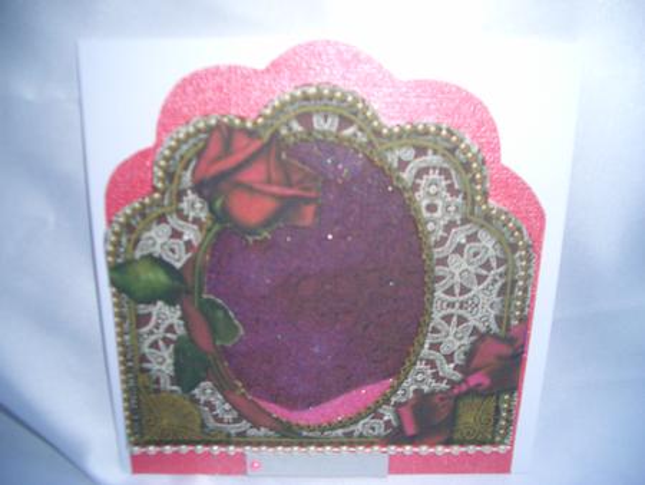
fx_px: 653
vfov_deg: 40.7
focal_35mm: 35
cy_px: 242
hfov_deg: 52.6
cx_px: 322
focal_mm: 5.8
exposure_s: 1/60
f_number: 2.6
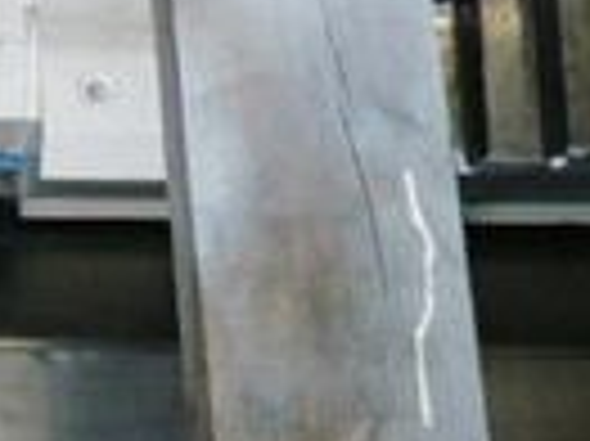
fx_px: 2282
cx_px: -432
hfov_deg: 13.4
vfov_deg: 10.8
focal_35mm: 134
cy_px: -128
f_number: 2.8
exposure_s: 1/30
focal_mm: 5.8
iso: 100
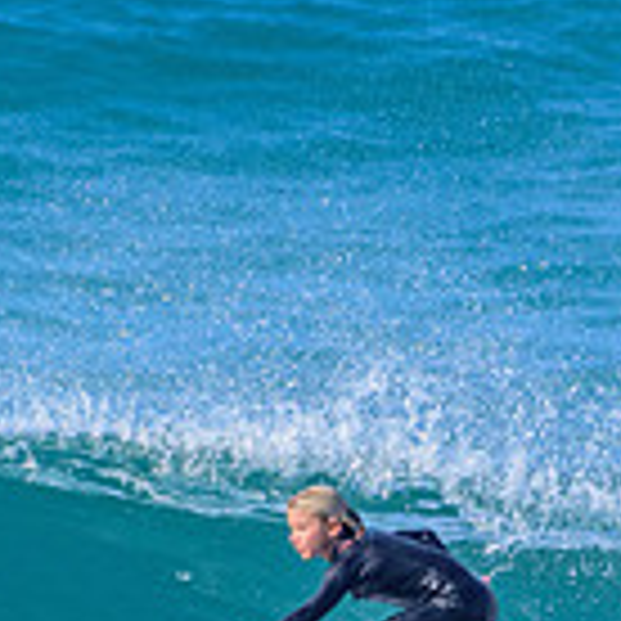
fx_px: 54496
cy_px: 722
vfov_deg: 0.7
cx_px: 162
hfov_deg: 0.7
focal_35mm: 2685
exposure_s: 1/2000
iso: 500
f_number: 5.6
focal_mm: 500
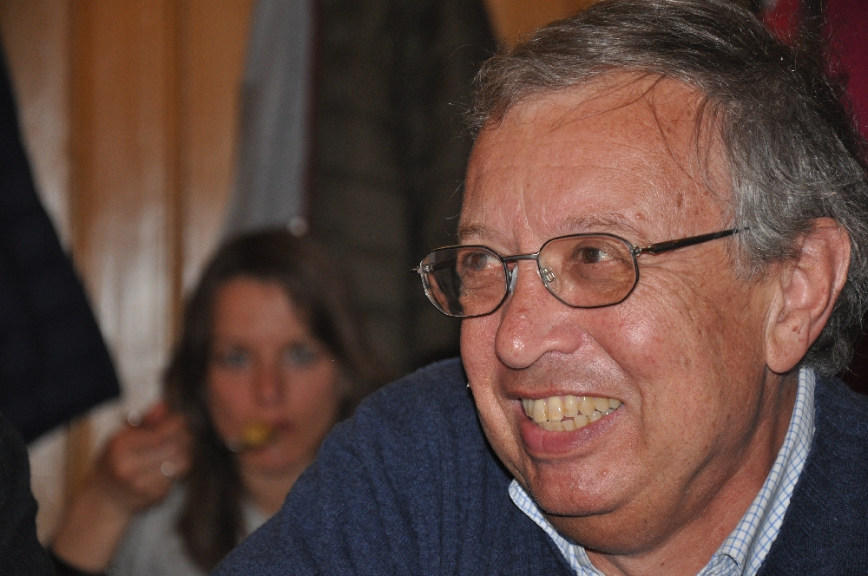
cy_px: 288
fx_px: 3793
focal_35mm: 158
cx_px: 434
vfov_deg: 8.7
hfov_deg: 13.1
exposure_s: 1/60
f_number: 5.6
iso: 800
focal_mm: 105
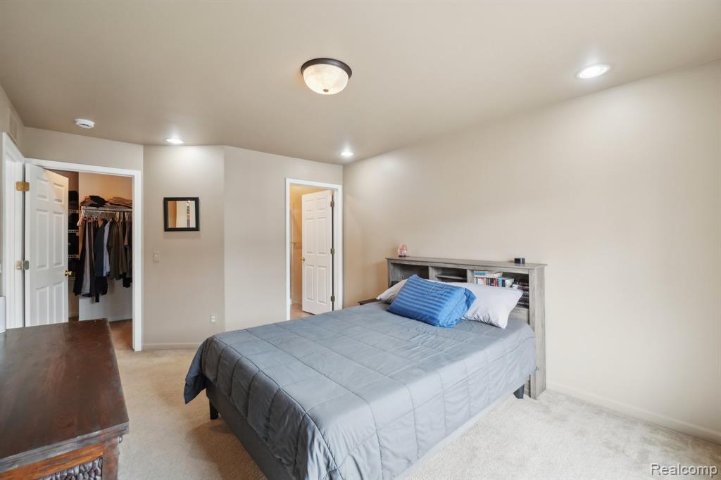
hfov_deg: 100.4
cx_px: 360
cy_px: 240
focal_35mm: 15
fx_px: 300
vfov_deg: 77.3
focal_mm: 10
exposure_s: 1/30
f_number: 8
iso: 800
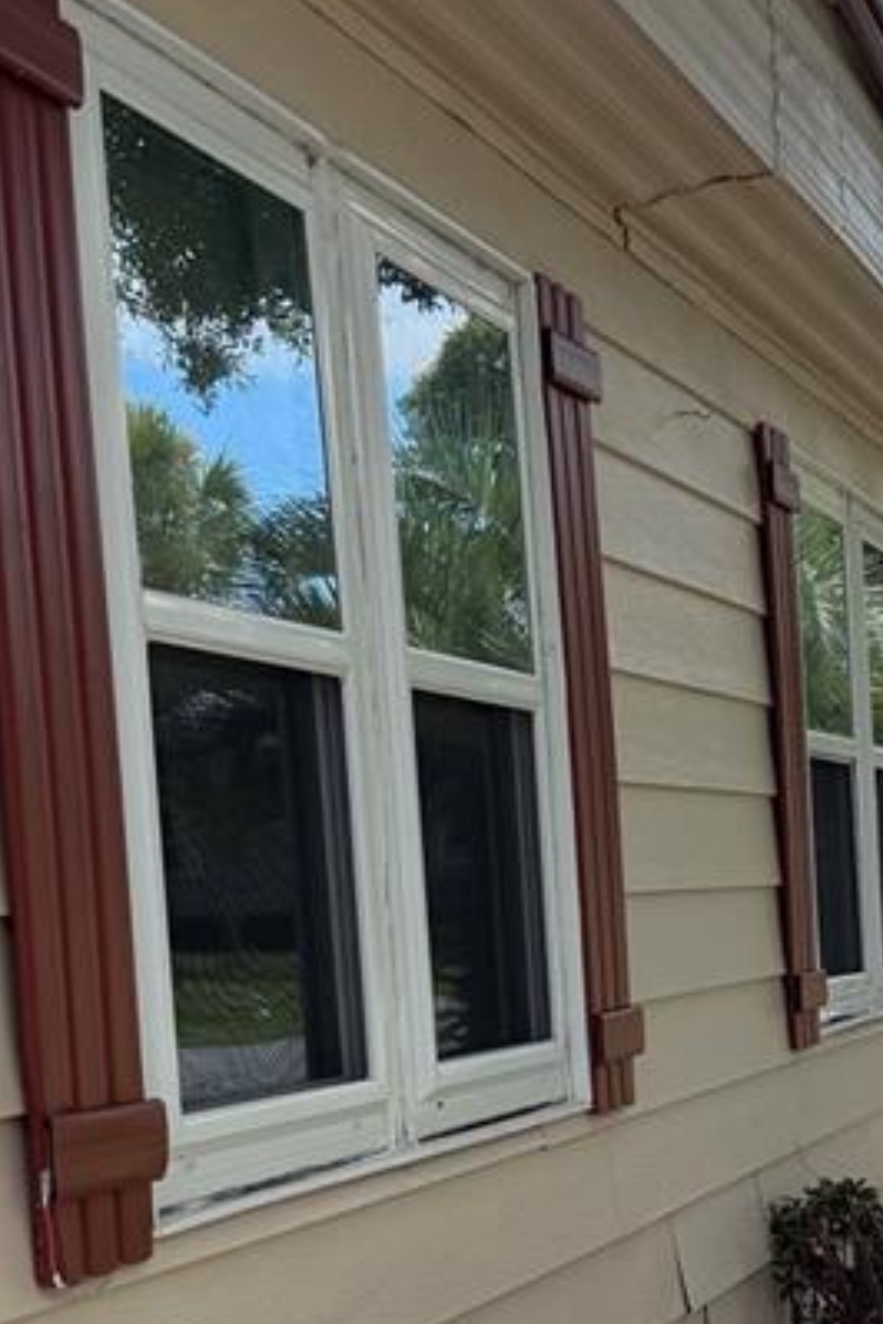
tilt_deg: -2.7
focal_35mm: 75
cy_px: 1022
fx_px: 2759
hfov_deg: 17.7
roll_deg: +2.7
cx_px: 903
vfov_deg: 26.6
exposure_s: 1/2110
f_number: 1.78
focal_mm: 6.76
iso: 100
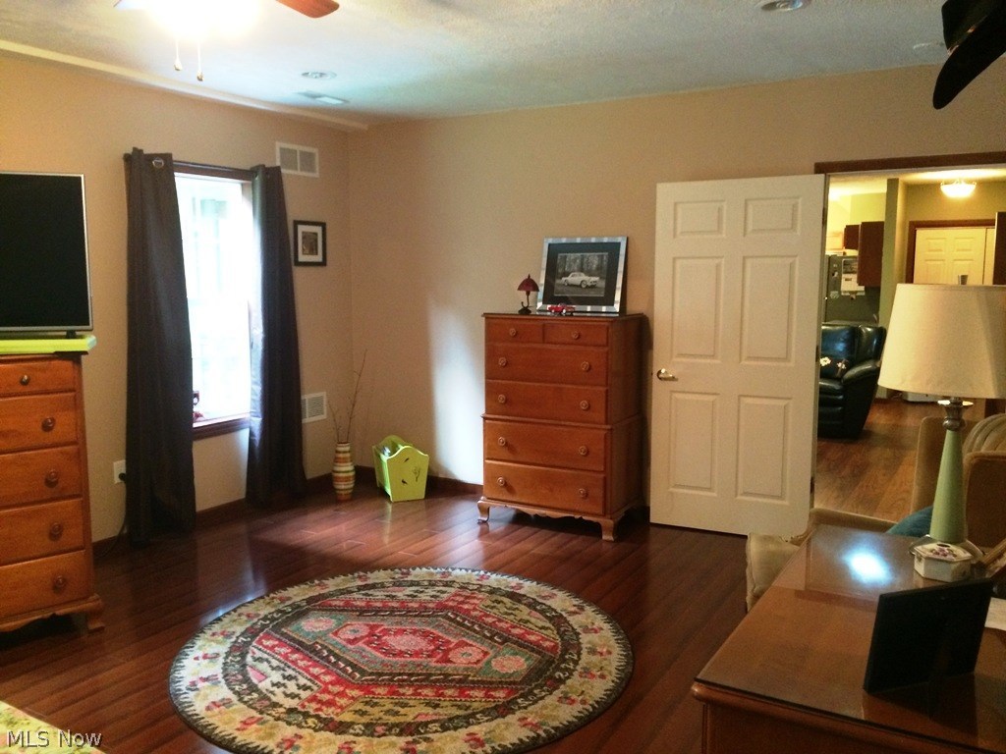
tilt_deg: -7.9
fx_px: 843
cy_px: 377
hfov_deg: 61.7
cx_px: 503
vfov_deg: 48.2
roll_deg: +0.4
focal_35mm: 29
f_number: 2.2
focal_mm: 4.15
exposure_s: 1/17
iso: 250
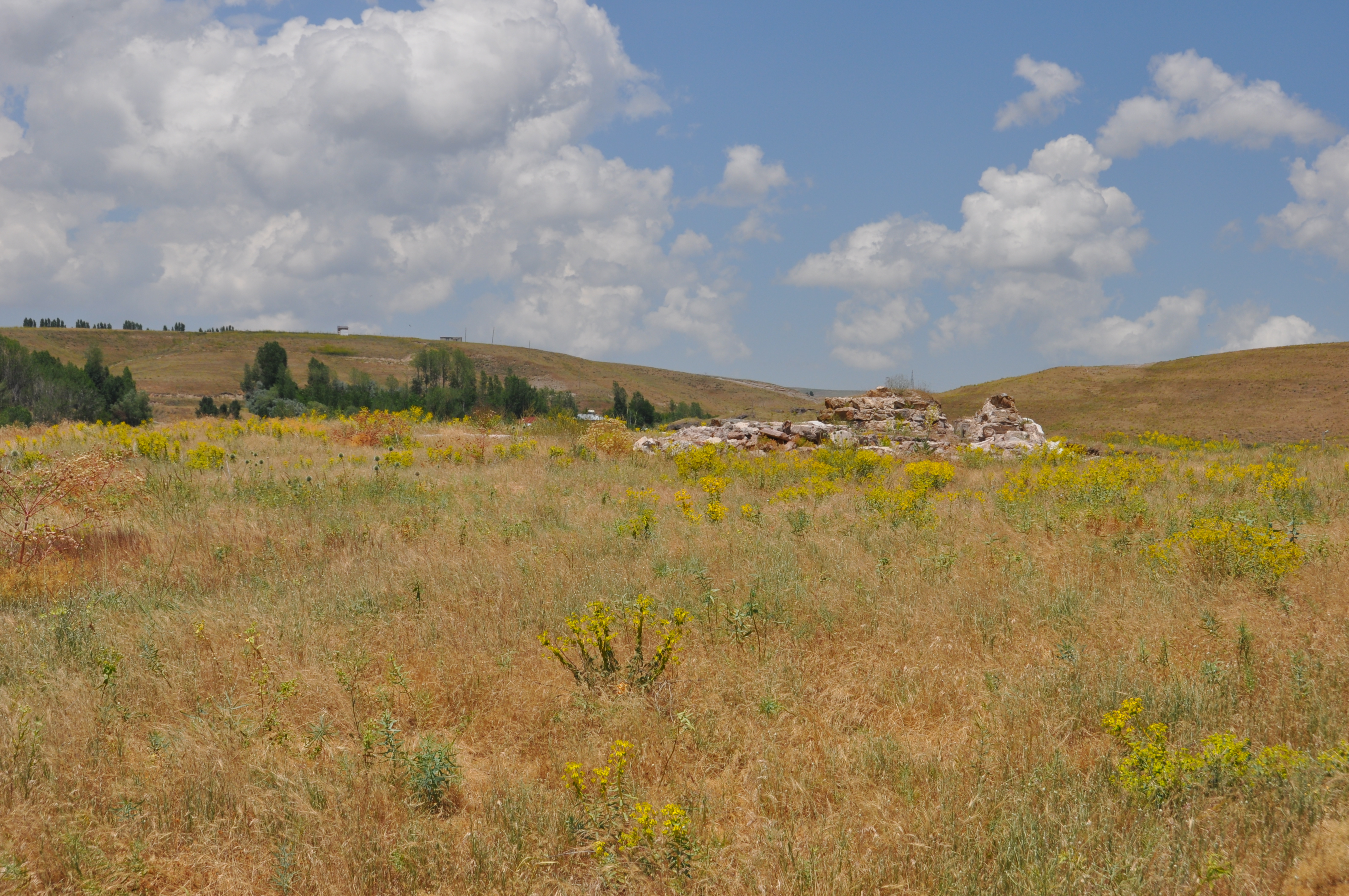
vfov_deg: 25.0
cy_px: 448
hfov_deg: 36.9
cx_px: 674
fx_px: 2021
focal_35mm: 54
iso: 200
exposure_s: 1/500
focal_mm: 36
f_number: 11
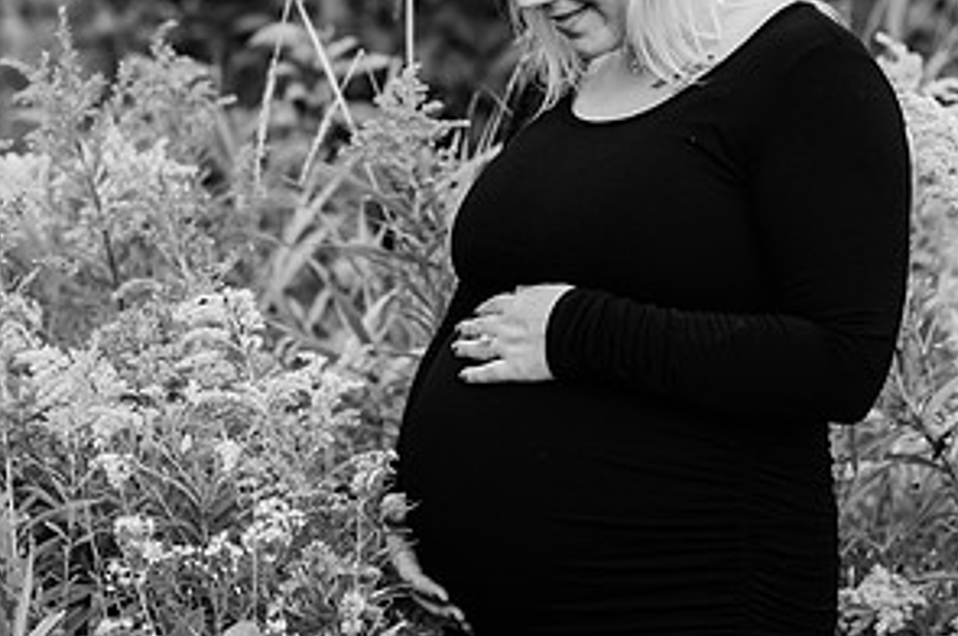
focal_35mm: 167
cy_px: 234
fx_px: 4439
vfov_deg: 8.2
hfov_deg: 12.3
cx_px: 507
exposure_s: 1/640
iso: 200
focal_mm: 85
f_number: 2.8
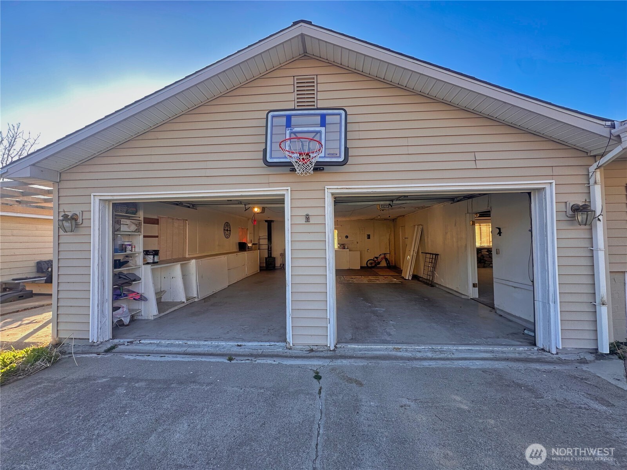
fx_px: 254
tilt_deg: +1.8
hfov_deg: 102.1
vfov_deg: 85.7
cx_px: 314
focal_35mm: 14
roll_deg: +0.2
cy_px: 235
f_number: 2.2
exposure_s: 1/164
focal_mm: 2.2
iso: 40
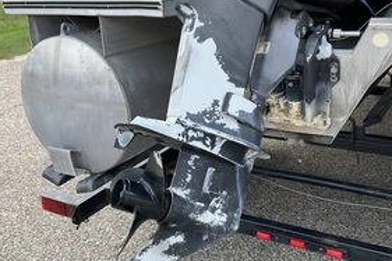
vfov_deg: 31.1
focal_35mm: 43
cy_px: 148
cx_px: 213
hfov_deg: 45.4
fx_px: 468
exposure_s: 1/351
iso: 25
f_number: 1.8
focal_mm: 3
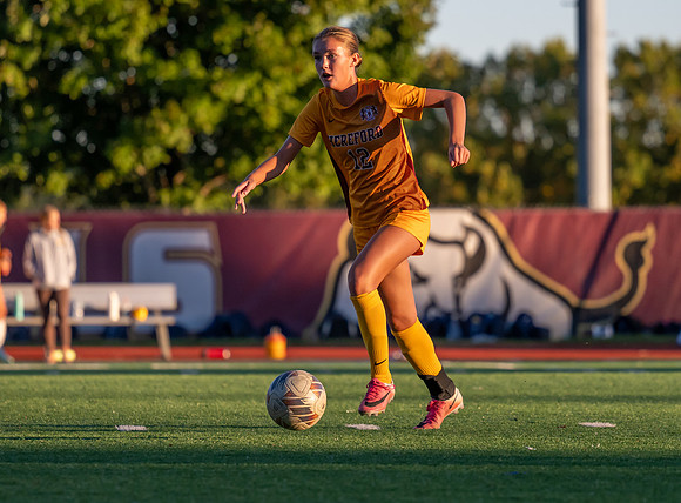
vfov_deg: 5.0
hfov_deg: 6.7
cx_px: 312
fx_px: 5791
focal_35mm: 296
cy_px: 247
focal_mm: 140
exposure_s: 1/3200
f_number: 2.8
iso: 360
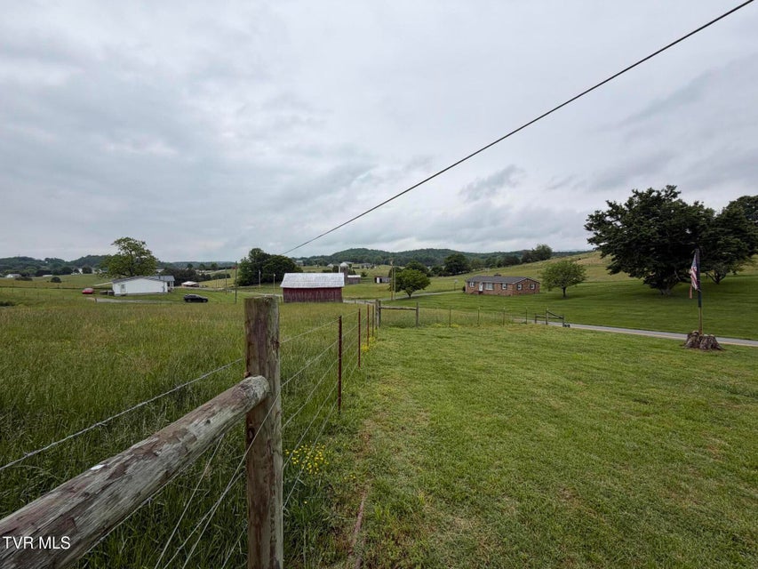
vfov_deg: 85.7
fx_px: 307
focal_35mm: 14
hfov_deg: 102.1
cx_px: 379
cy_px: 284
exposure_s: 1/631
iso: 40
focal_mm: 2.22
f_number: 2.2
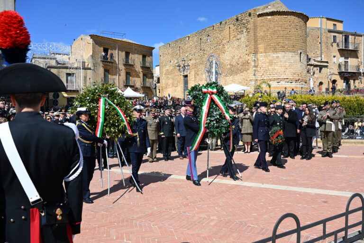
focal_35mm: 30
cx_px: 182
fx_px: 298
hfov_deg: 62.8
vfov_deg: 44.3
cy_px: 122
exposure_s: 1/400
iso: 100
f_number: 7.1
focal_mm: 29.5
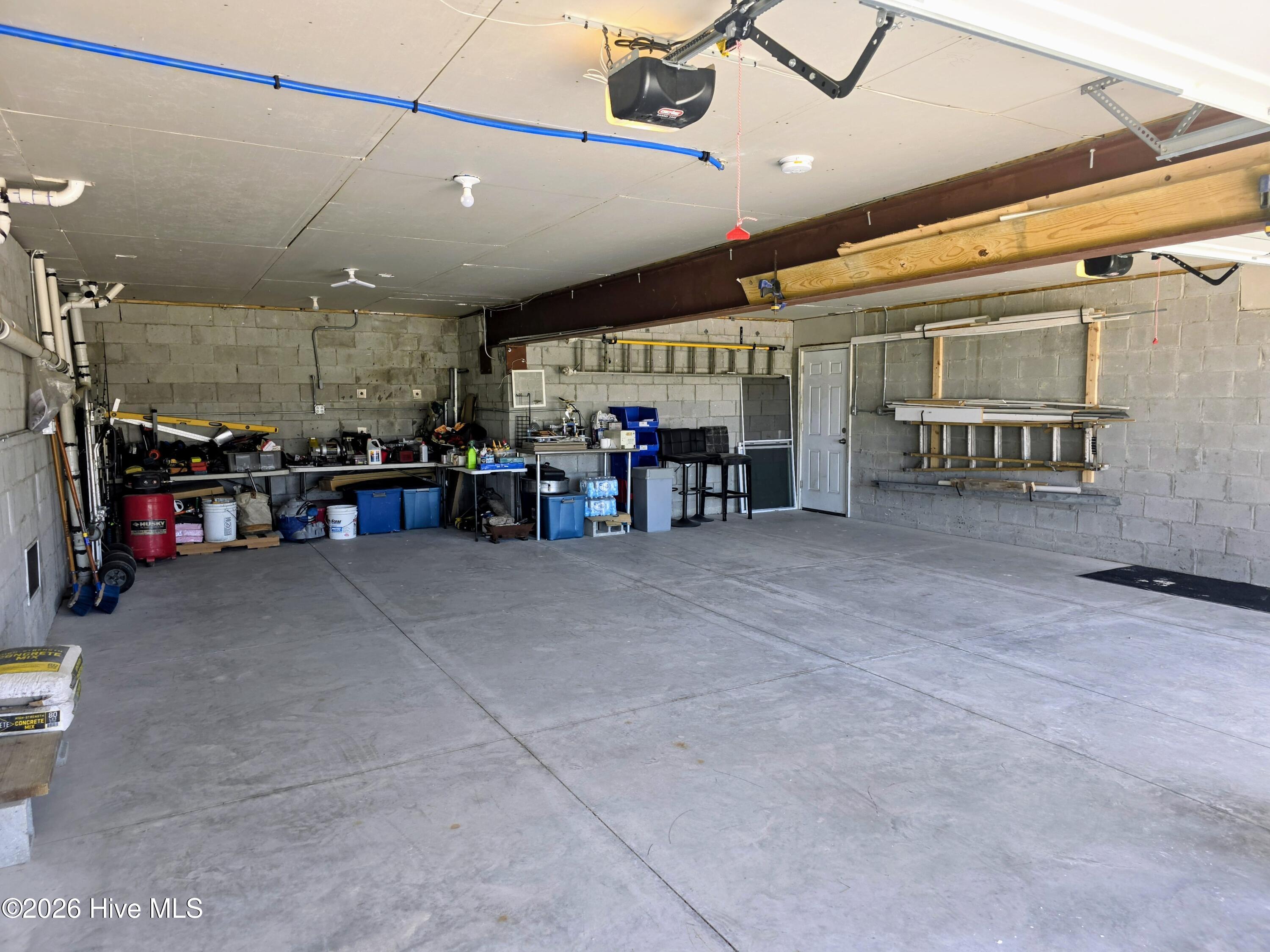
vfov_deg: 58.9
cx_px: 635
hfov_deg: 73.9
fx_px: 844
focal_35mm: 23
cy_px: 476
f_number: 1.7
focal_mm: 6.3
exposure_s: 1/60
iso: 20
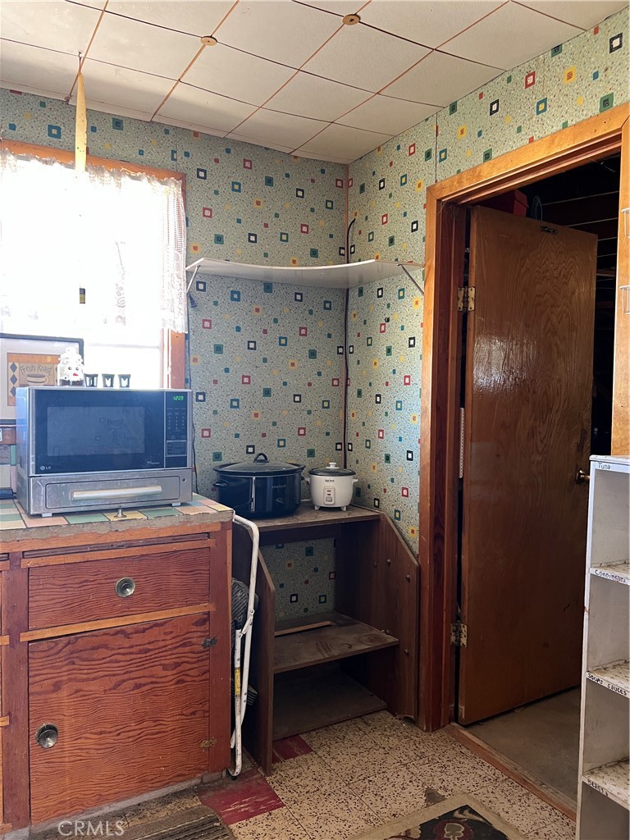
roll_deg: +0.3
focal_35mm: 26
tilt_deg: +0.8
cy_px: 420
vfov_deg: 67.3
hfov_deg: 53.1
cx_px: 315
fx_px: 631
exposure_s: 1/60
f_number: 1.5
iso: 160
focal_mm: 5.7
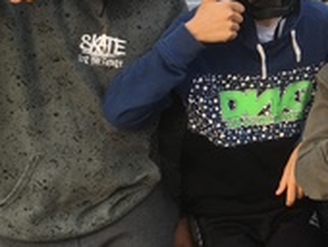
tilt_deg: -23.6
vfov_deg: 13.6
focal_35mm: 109
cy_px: 50
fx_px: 1034
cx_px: 392
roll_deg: +2.8
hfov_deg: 17.2
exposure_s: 1/100
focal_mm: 4.15
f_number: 2.2
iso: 32
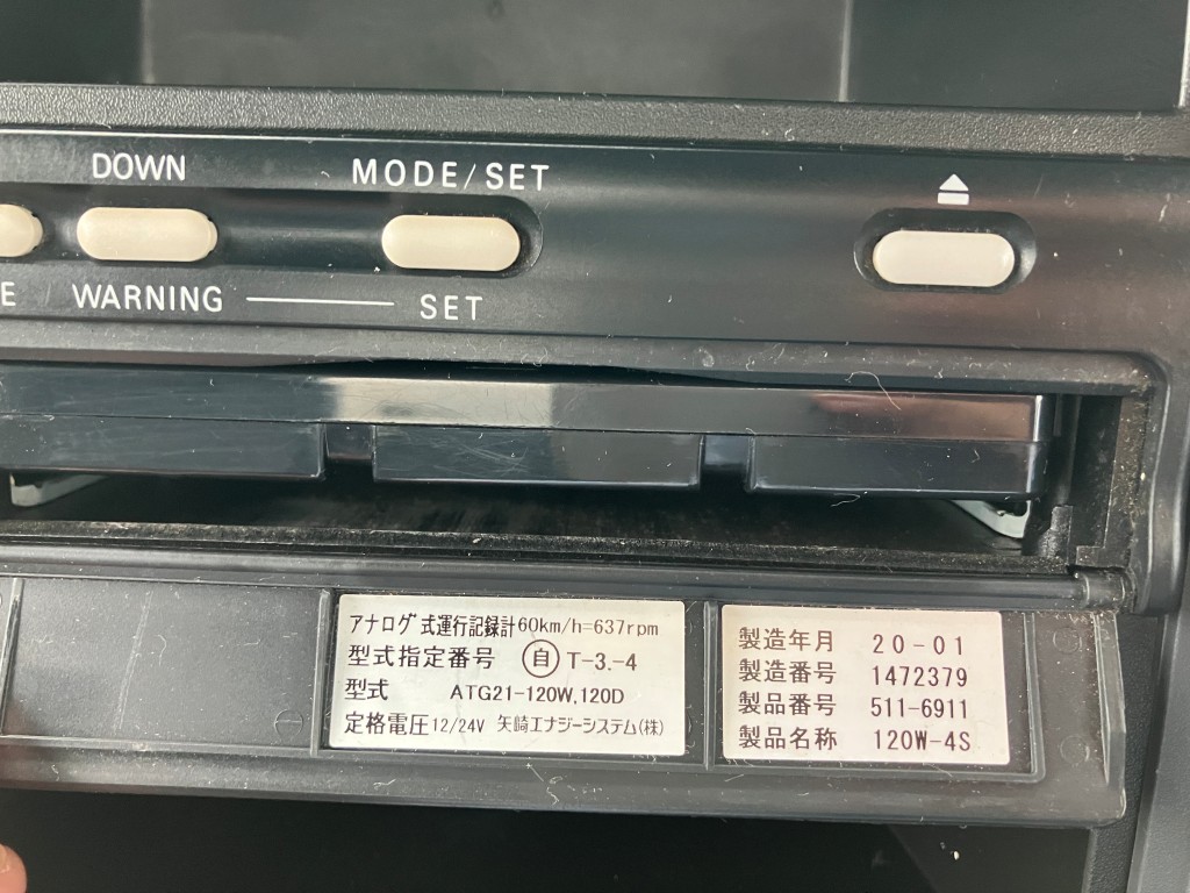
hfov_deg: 63.4
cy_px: 446
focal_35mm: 28
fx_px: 963
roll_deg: -0.6
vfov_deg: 49.7
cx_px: 595
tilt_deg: -33.3
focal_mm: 3.99
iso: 250
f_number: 1.8
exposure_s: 1/60
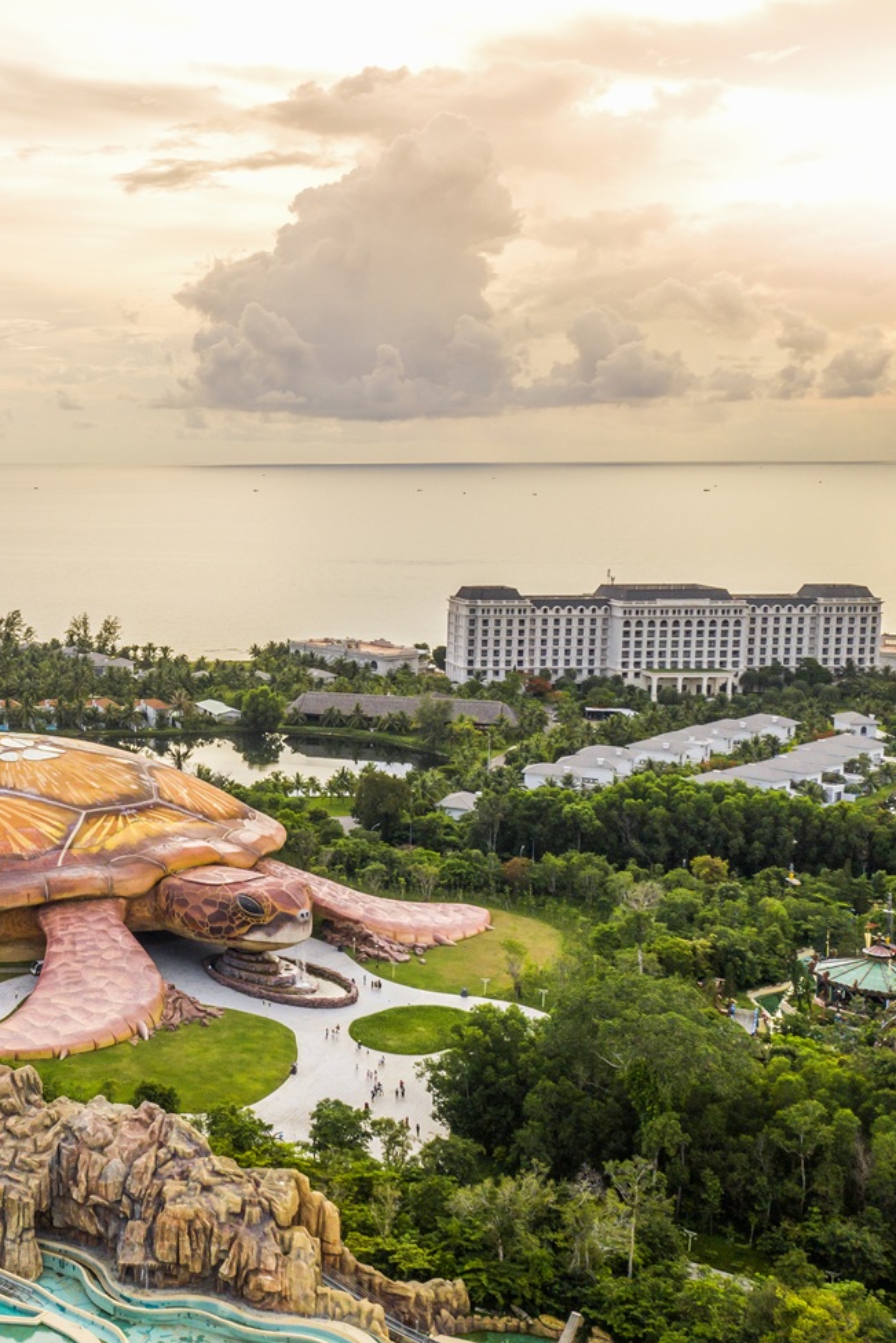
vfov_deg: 45.4
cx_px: -58
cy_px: 675
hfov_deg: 28.7
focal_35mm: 43
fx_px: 1605
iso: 100
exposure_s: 1/320
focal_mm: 10.26
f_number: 5.6
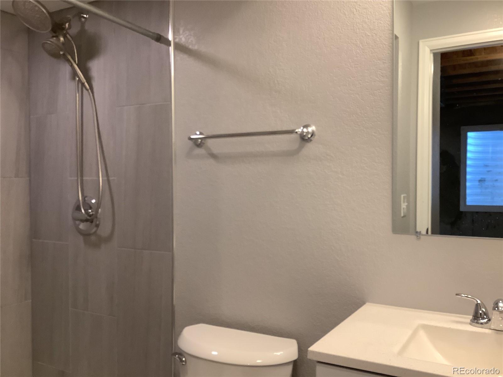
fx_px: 450
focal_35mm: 31
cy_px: 188
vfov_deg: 45.4
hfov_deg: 58.4
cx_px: 252
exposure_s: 1/60
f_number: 2.4
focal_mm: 3.3
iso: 200
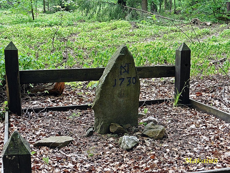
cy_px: 86
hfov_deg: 42.9
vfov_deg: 32.9
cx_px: 115
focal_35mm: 44
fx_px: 292
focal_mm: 7.9
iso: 100
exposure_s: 1/100
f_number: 4.1
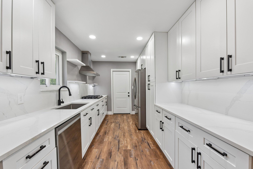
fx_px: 98
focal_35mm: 14
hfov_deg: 104.3
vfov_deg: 81.2
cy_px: 84
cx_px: 126
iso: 180
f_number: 8
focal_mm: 14
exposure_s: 1/15
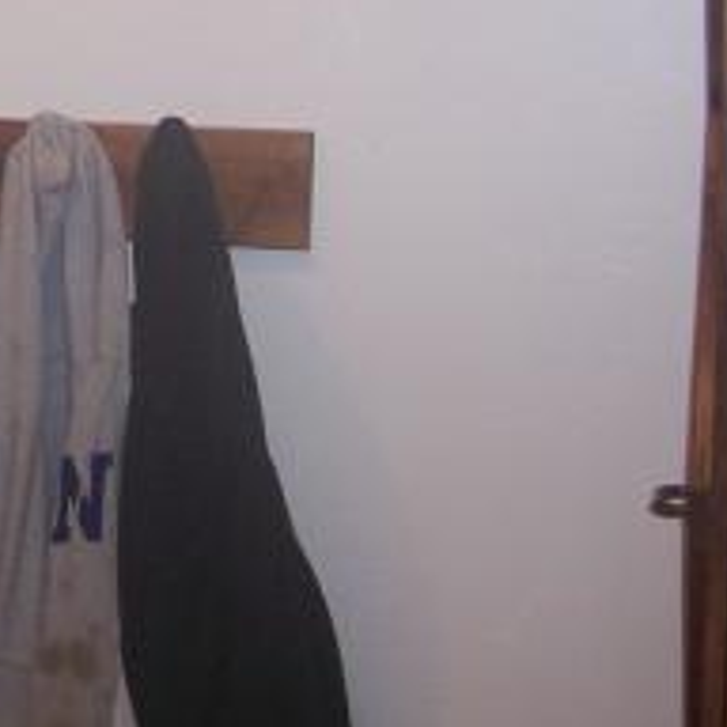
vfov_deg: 15.9
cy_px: -110
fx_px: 2519
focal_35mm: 106
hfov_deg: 16.0
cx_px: -64
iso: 125
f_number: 2.8
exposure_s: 1/60
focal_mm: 6.2
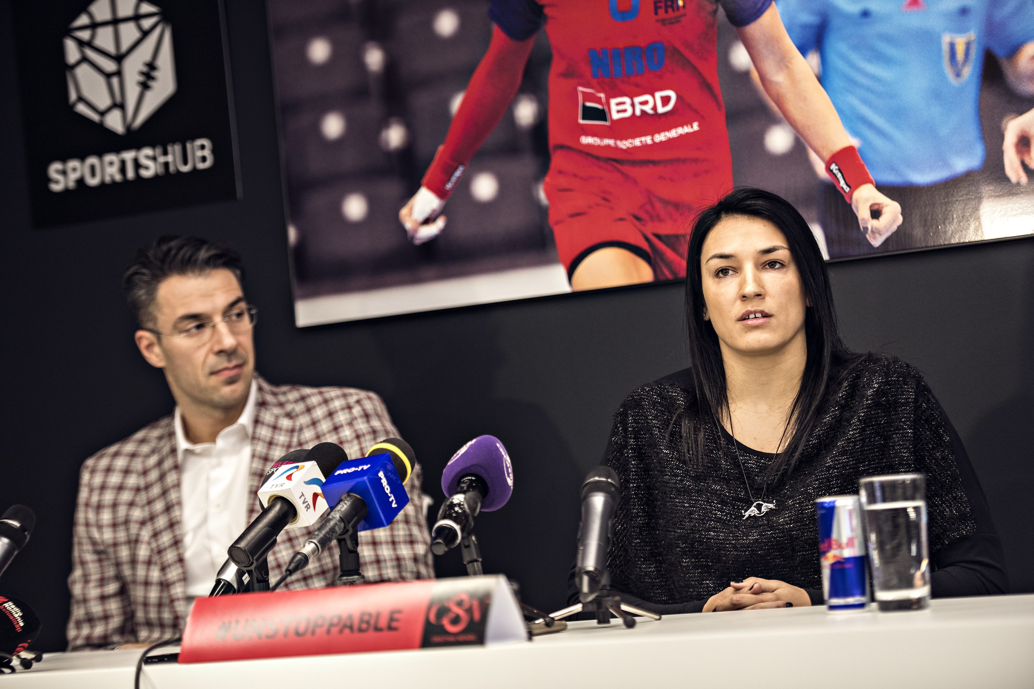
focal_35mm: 105
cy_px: 344
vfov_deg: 13.0
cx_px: 517
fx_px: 3015
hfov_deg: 19.5
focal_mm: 105
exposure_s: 1/250
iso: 1000
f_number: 2.8
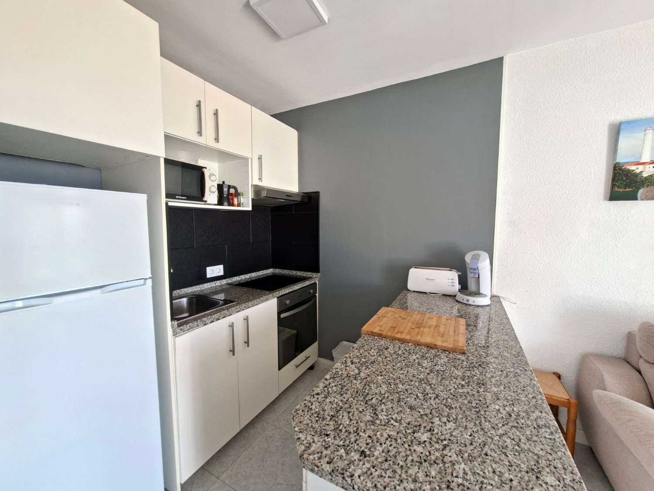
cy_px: 246
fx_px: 246
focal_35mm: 13
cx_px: 327
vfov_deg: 89.9
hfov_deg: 106.2
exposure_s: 1/40
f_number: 2.2
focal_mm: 1.74
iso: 80
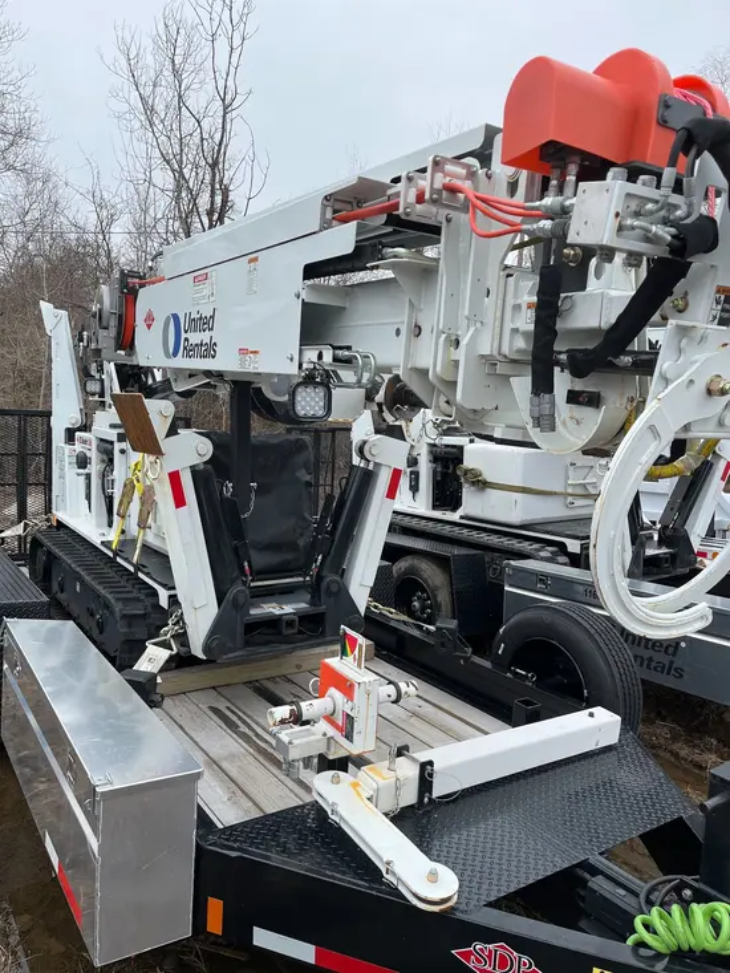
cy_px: 486
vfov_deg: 67.3
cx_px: 365
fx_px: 731
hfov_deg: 53.1
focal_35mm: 26
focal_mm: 5.1
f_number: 1.6
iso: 50
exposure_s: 1/1623
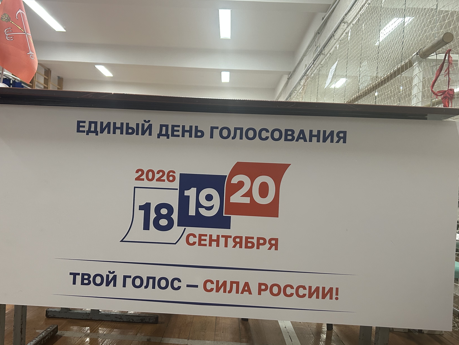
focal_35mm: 32
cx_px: 214
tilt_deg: +1.0
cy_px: 180
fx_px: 424
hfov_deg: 56.8
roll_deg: -2.8
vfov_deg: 44.1
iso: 160
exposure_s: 1/60
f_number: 1.5
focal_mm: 5.7
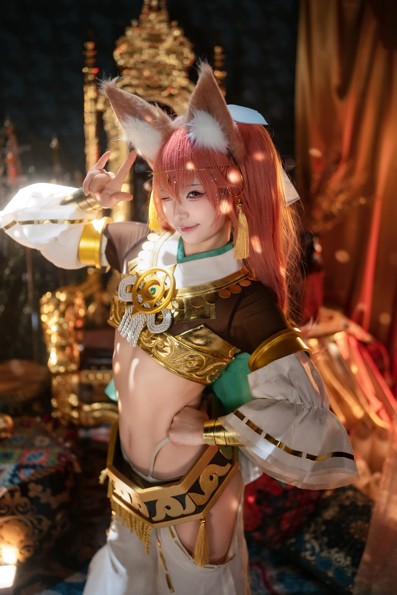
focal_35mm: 35
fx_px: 579
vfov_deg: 54.4
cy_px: 298
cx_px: 198
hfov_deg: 37.9
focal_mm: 35
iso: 200
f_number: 1.4
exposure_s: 1/125
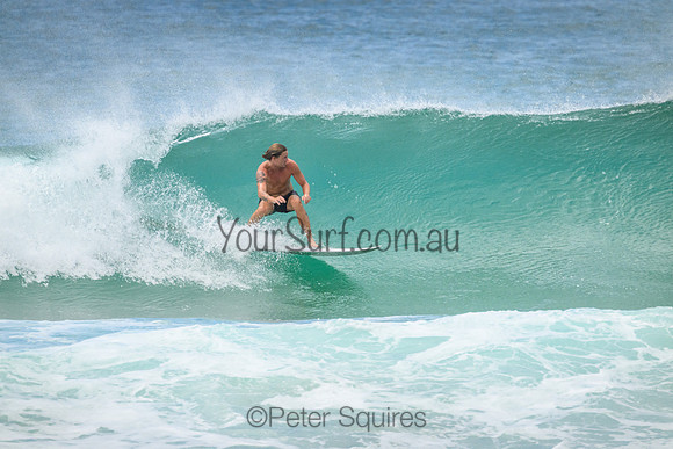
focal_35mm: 800
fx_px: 14958
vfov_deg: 1.7
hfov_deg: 2.6
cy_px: 224
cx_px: 336
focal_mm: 800
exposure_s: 1/3200
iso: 1600
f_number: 11
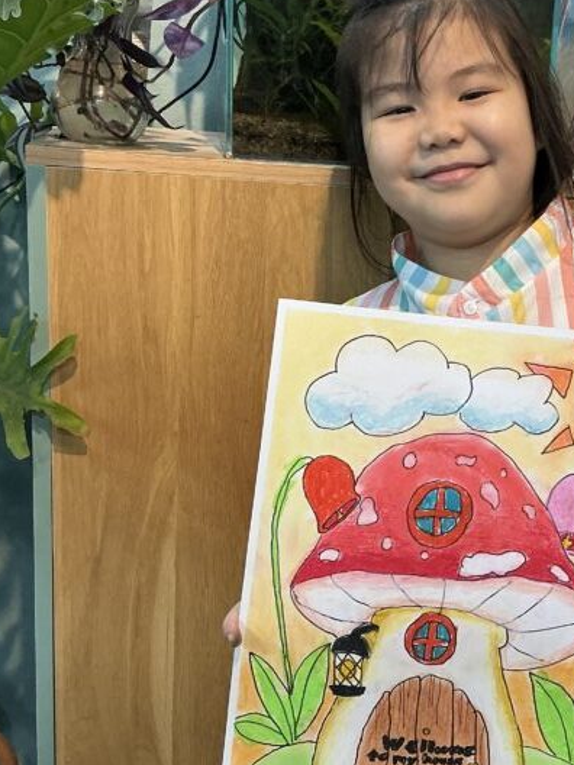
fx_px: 1172
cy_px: 426
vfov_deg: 36.1
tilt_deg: -15.7
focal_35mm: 53
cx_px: 490
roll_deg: -4.3
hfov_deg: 26.8
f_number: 1.8
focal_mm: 3
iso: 64
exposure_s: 1/60
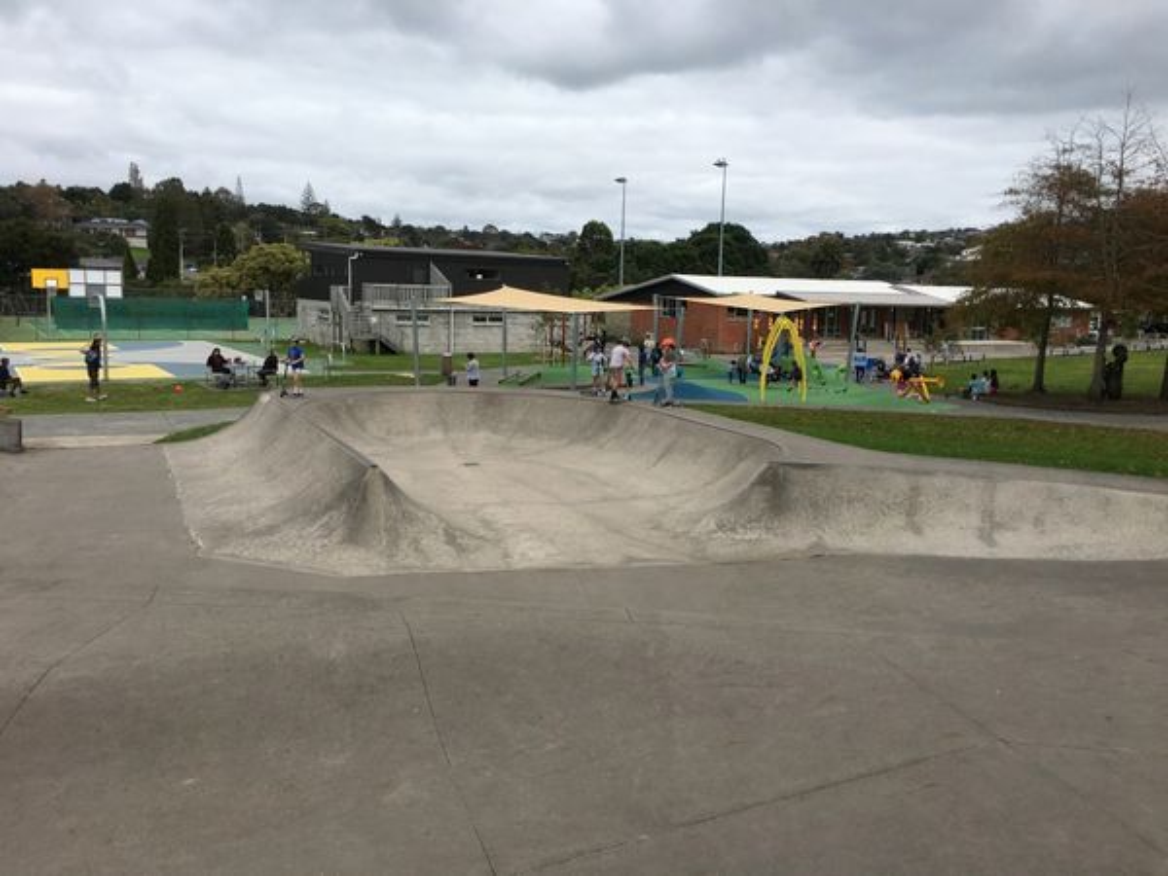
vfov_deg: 48.2
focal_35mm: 29
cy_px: 438
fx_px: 979
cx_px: 584
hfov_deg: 61.7
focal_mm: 4.15
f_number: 2.2
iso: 25
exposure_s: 1/1350
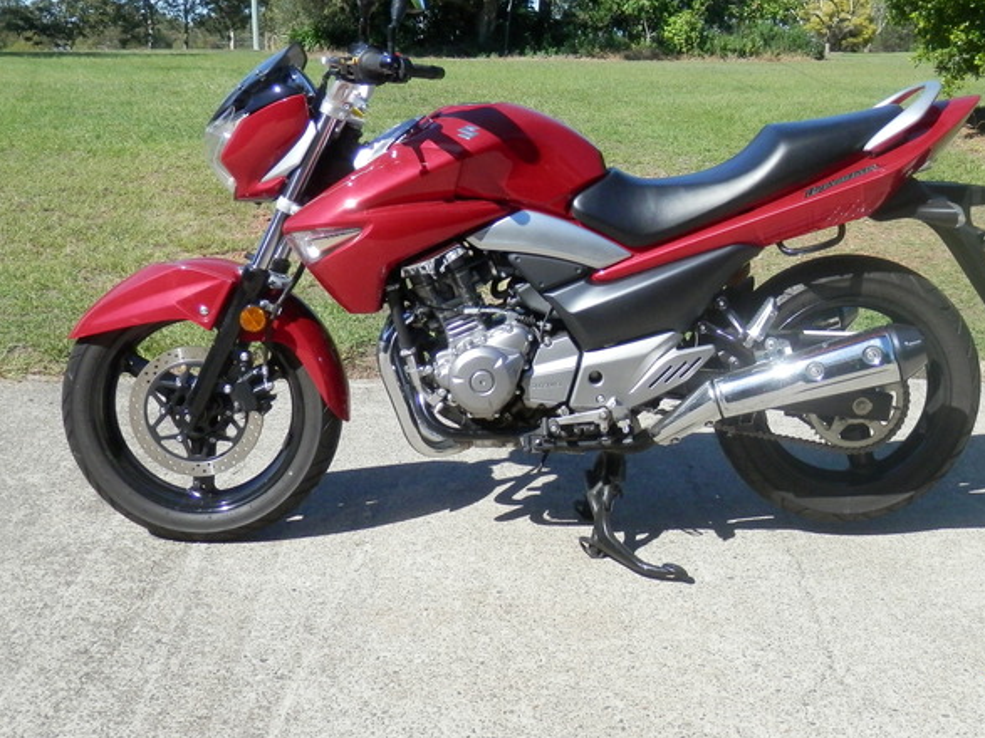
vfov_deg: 32.1
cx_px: 604
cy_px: 287
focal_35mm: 45
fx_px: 1280
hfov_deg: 41.8
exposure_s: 1/200
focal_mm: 6
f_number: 9.7
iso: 200
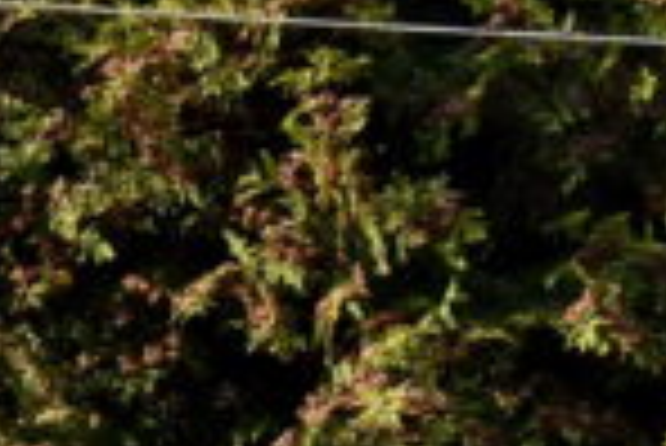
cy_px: 1065
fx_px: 4027
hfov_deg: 8.7
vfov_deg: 6.1
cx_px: -886
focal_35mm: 217
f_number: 3.8
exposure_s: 1/500
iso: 200
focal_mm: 21
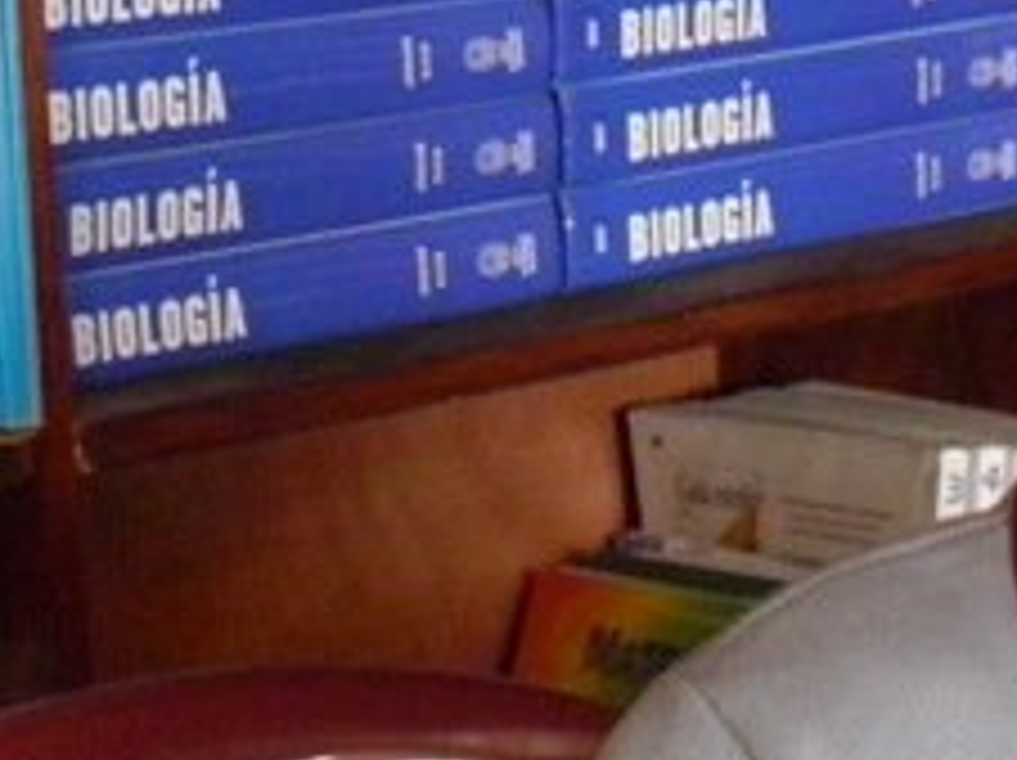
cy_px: 1196
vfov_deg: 8.2
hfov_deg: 10.8
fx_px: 5195
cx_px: 1476
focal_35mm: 177
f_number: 3.5
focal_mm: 8.9
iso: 400
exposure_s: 1/40
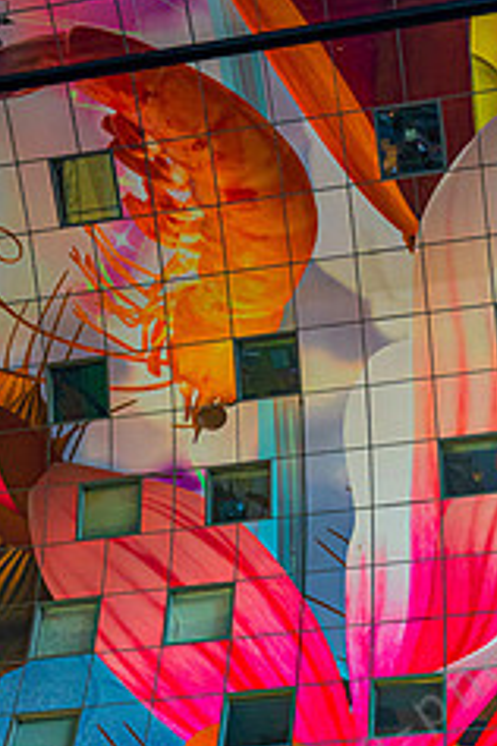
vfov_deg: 32.9
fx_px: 1180
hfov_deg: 23.2
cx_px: 440
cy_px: 699
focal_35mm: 57
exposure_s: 1/125
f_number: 4
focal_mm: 20
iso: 1600
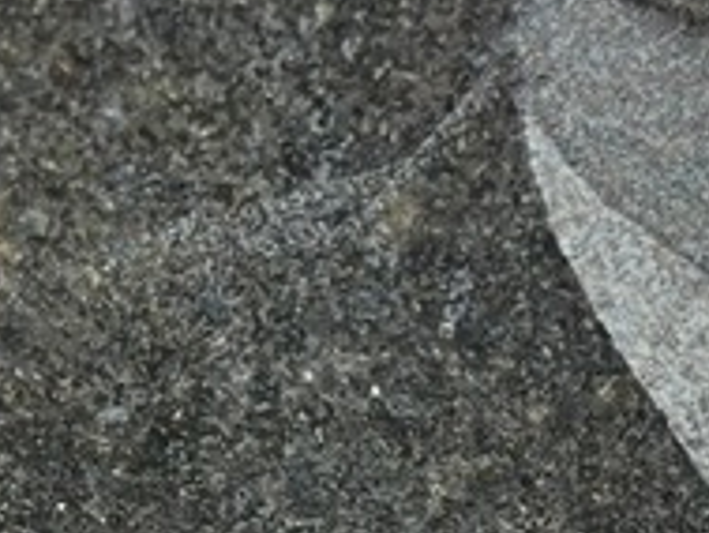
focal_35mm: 110
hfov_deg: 16.9
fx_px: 2254
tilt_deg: -43.5
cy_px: 1006
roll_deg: -0.9
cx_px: 904
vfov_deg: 12.2
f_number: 1.5
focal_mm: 5.7
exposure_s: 1/331
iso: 50
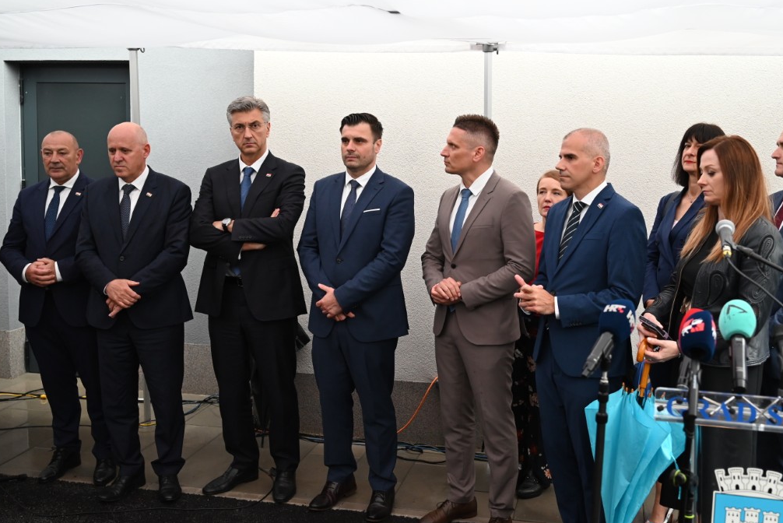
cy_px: 253
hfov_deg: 48.4
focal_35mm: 40
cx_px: 424
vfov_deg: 33.4
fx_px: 870
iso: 2000
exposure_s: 1/400
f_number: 3.5
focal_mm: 35
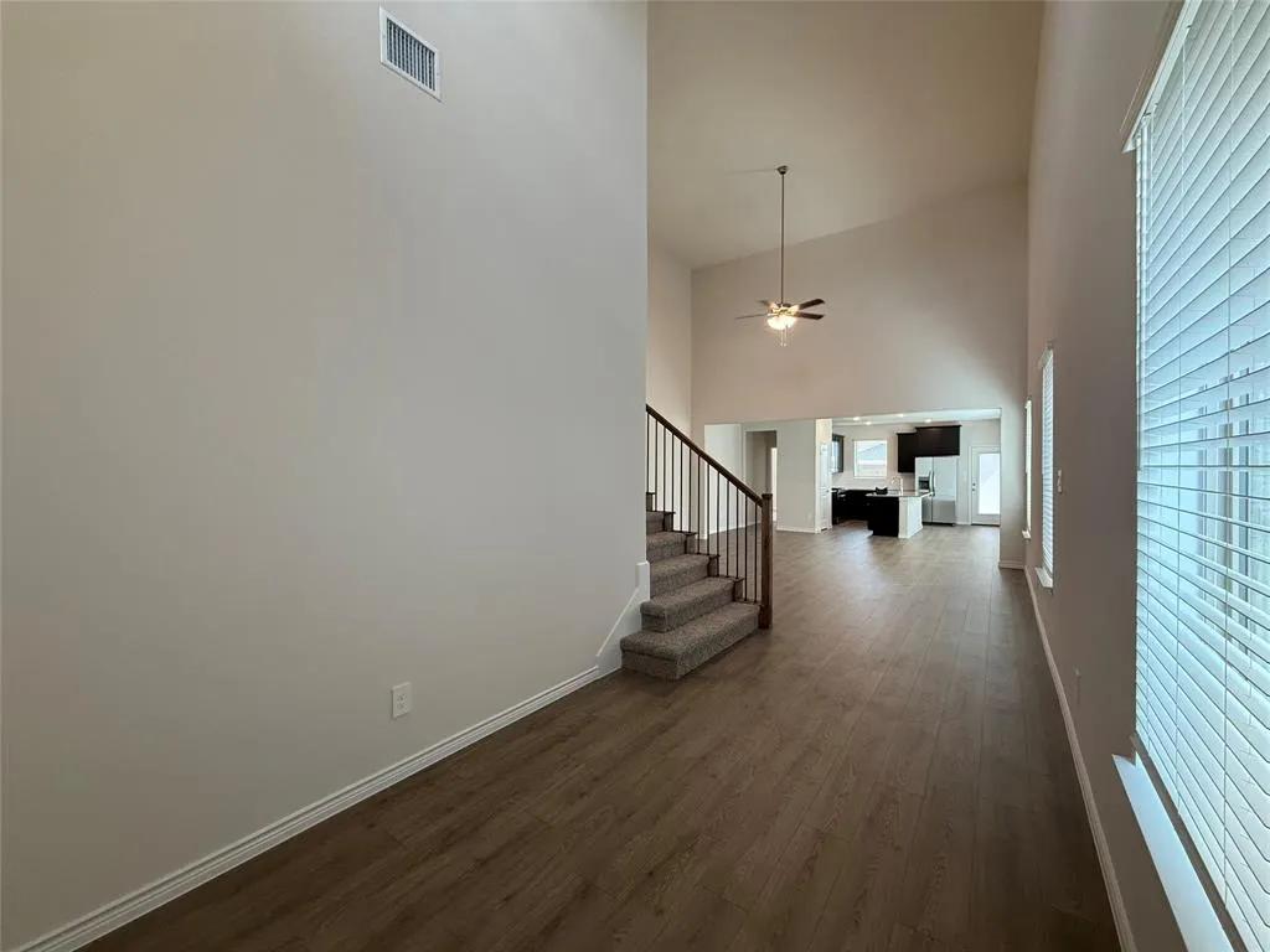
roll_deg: -0.1
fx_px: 514
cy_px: 476
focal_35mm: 14
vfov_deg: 85.7
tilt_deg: +0.2
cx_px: 635
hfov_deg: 102.1
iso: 250
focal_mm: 2.22
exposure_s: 1/120
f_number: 2.2
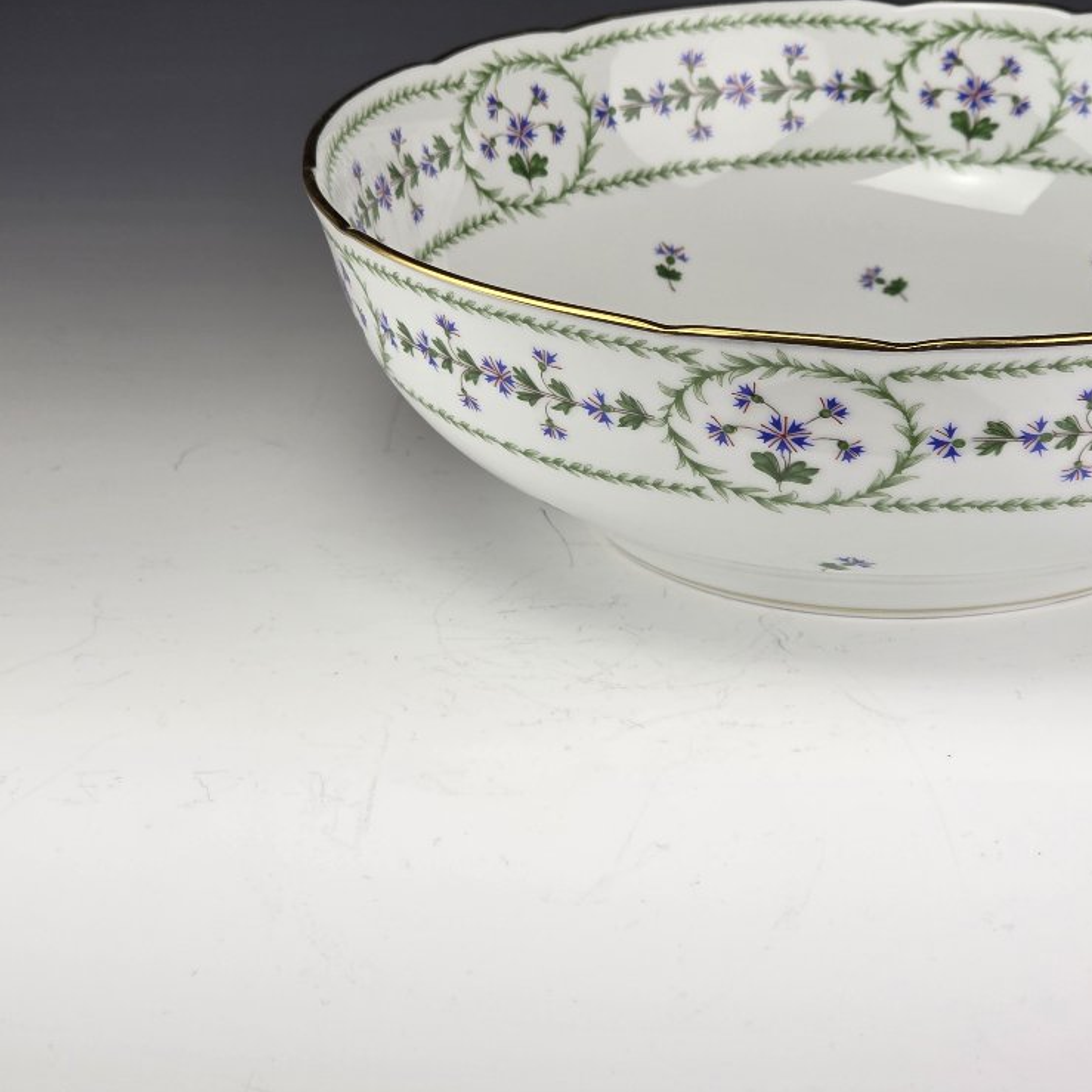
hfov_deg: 17.6
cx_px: 629
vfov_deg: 17.5
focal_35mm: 99
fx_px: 3533
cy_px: 327
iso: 50
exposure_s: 1/125
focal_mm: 7.9
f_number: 2.4
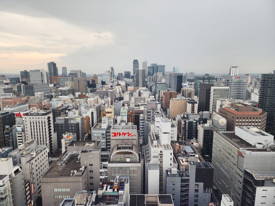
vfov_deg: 58.9
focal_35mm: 23
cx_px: 138
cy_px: 103
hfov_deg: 73.9
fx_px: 183
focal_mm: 6.4
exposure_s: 1/180
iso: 64
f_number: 1.8
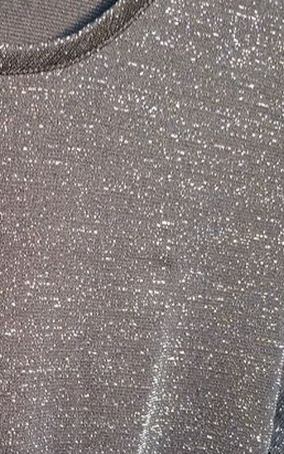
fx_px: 829
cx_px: -65
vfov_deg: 30.3
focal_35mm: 67
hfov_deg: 18.3
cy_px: 310
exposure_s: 1/50
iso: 200
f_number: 1.8
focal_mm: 3.98
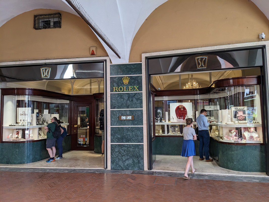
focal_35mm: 27
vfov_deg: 51.3
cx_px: 134
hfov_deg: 65.3
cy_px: 101
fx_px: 210
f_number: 1.73
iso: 53
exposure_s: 1/249
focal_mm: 4.38
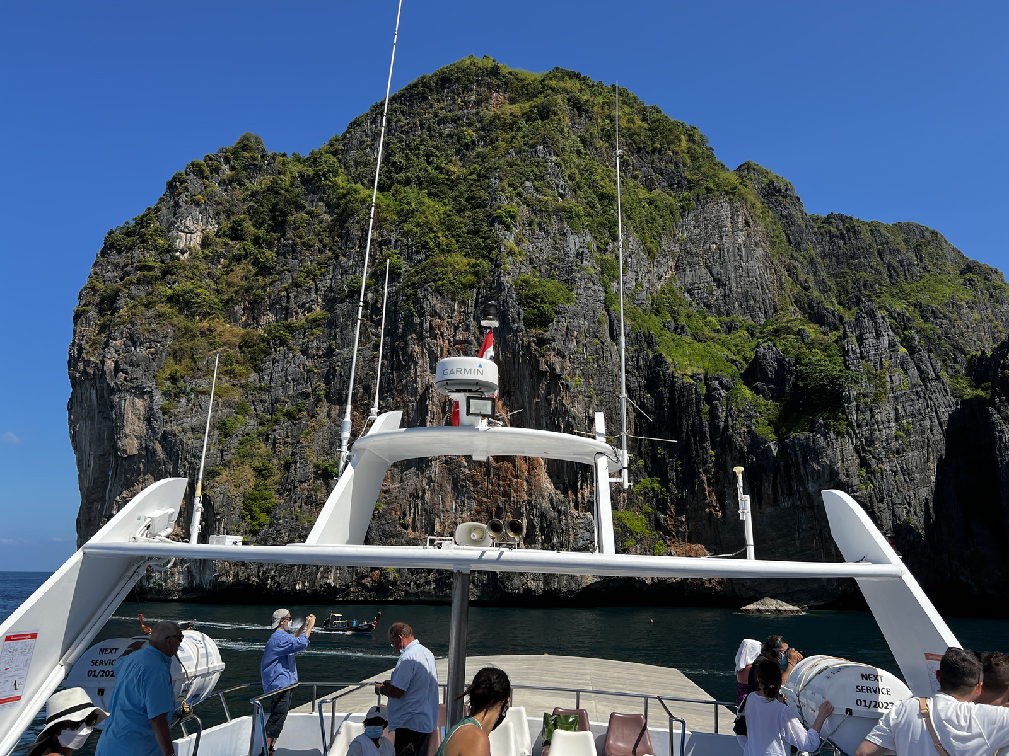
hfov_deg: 67.3
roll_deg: -0.1
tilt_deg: +13.7
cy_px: 378
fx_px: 758
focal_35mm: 26
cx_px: 504
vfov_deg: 53.1
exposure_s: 1/3356
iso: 50
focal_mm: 5.7
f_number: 1.5
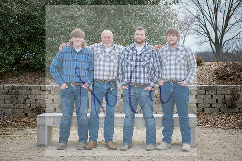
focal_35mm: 80
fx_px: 538
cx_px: 121
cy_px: 80
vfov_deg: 17.1
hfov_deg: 25.4
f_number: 6.3
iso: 400
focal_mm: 80
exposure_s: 1/640
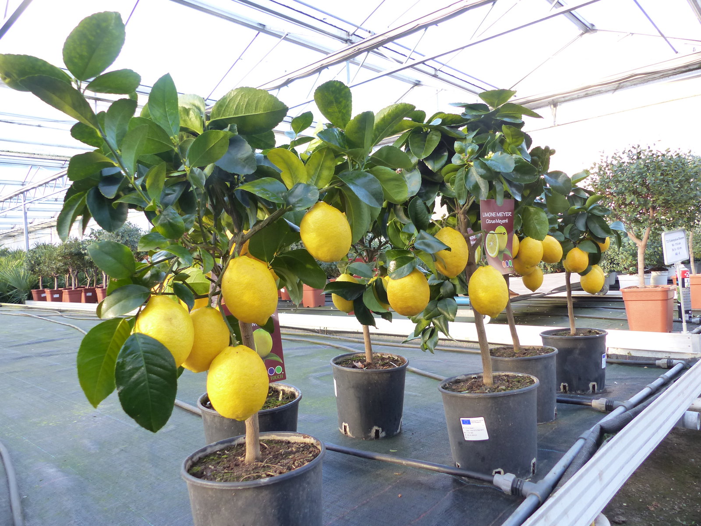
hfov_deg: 69.4
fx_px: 506
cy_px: 263
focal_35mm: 25
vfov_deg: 54.9
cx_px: 350
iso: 200
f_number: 2.8
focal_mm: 4.5
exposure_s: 1/60
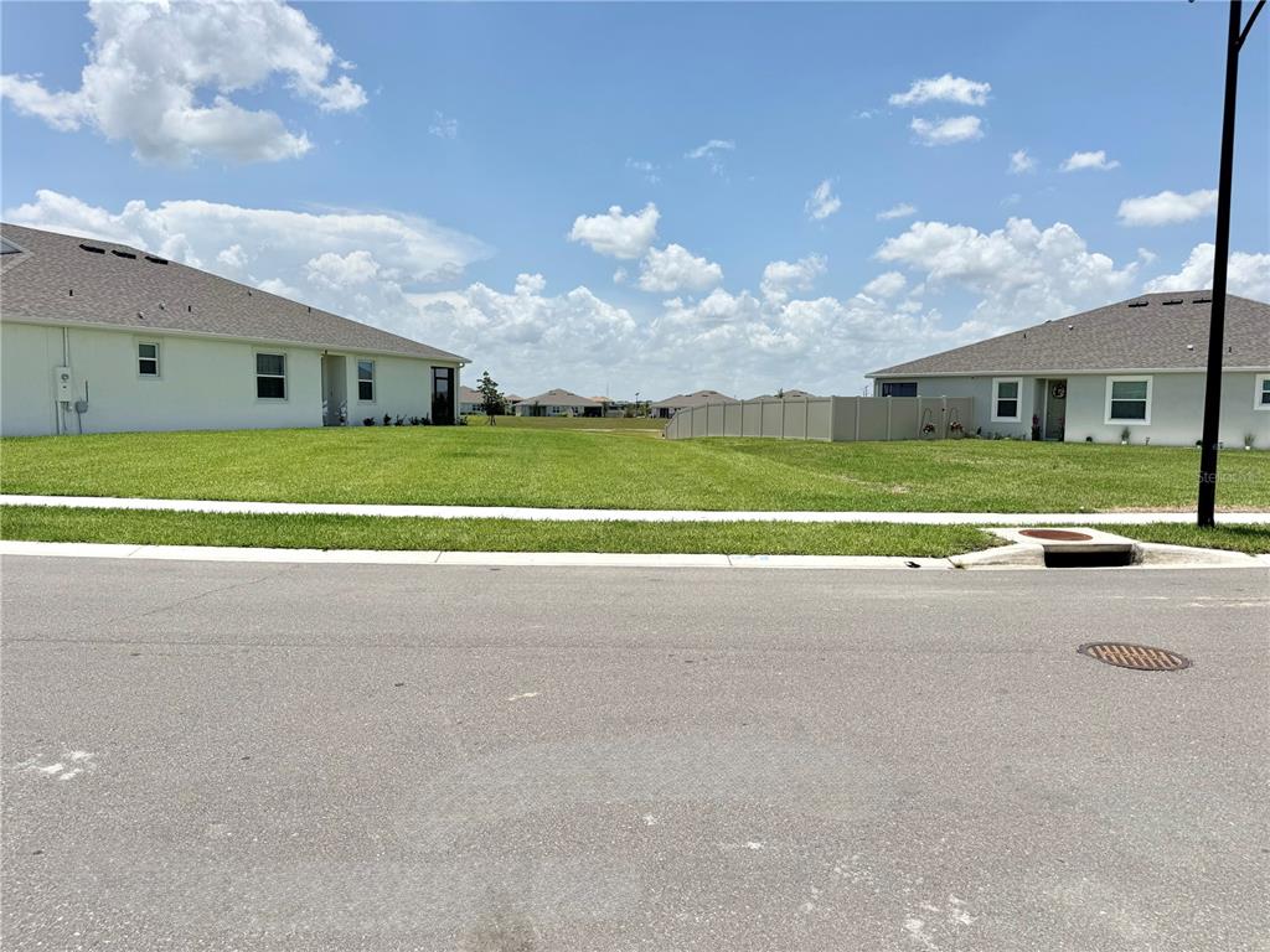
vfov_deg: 56.8
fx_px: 881
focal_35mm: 24
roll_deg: -0.3
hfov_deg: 71.6
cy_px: 476
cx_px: 635
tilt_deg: -4.4
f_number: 1.78
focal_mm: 6.76
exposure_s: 1/10417
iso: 80
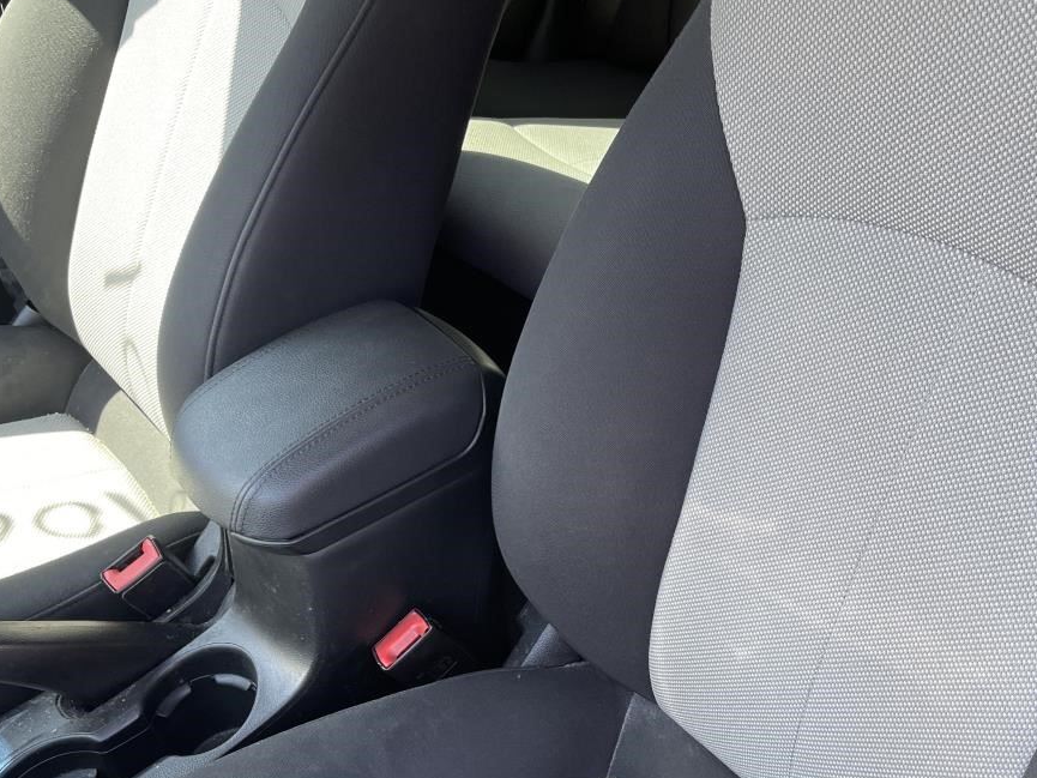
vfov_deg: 38.2
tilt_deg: -42.2
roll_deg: +4.9
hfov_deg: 49.9
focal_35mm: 37
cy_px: 518
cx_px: 607
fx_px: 1109
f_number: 1.6
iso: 80
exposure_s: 1/121
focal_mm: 5.1
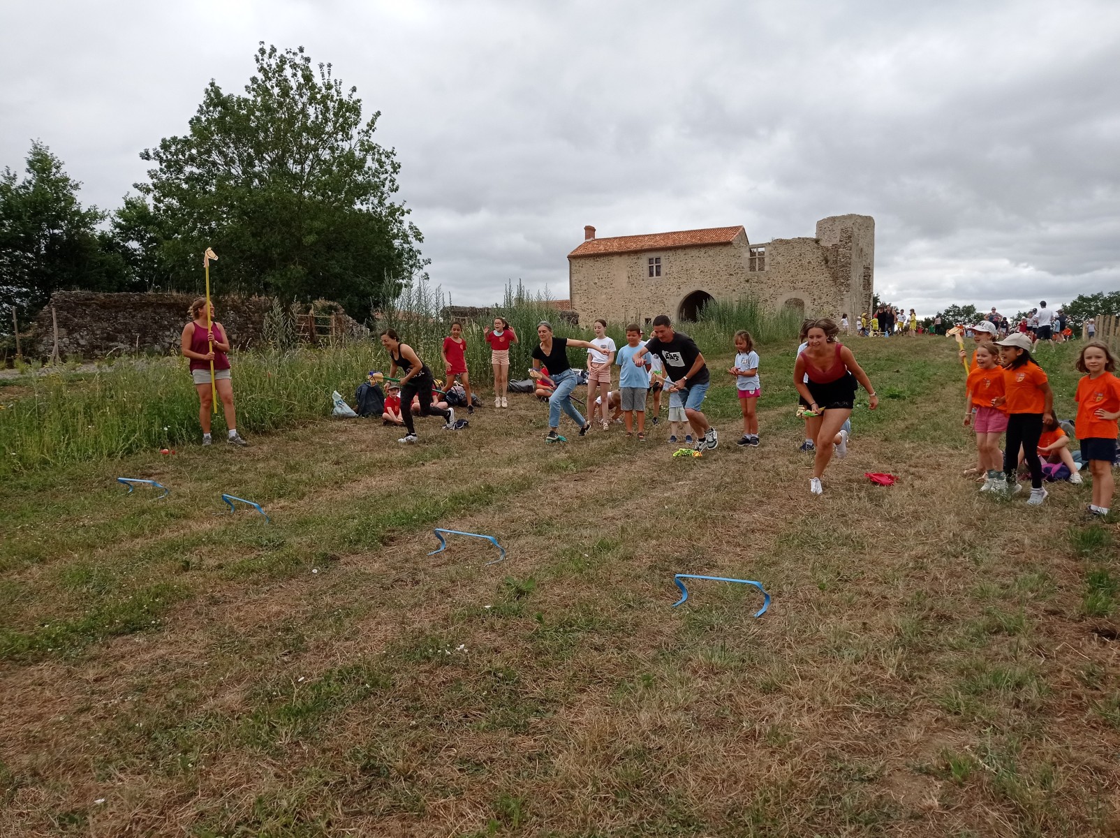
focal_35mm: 28
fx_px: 905
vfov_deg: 49.7
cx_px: 560
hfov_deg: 63.5
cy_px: 419
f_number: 1.79
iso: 101
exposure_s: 1/2283
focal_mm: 4.74
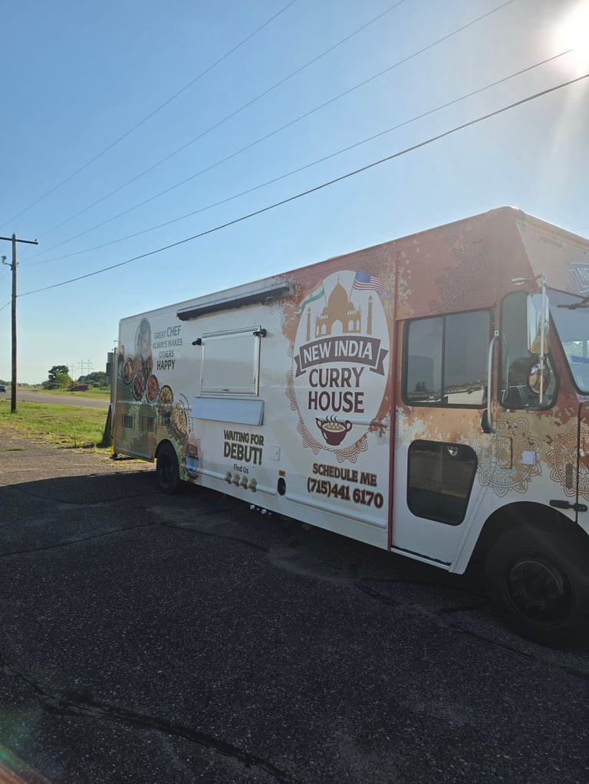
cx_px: 294
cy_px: 392
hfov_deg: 58.9
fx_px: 521
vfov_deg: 73.9
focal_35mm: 23
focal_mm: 6.5
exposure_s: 1/7939
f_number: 1.4
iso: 50
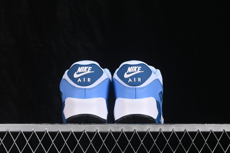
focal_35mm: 75
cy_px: 76
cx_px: 115
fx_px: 479
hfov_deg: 27.0
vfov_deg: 18.2
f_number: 8
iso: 160
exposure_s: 1/80
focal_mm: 50
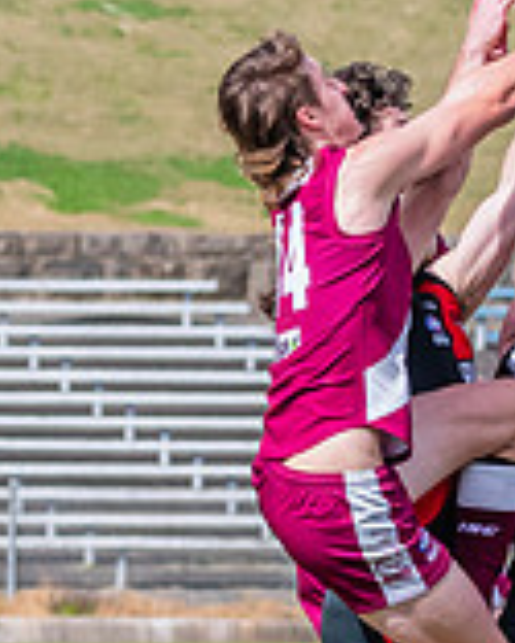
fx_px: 19871
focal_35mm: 1044
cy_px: 526
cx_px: 412
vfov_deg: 1.9
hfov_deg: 1.5
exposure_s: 1/1600
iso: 800
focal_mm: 180
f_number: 9
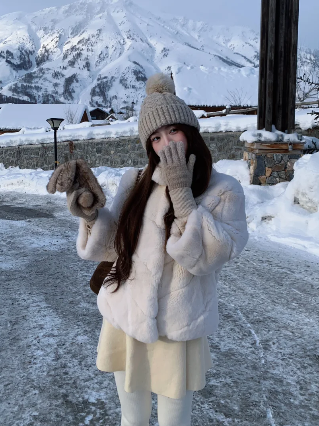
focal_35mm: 35
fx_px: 430
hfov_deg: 40.5
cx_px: 128
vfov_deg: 51.8
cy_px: 147
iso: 25
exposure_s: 1/2309
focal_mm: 4.25
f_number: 1.8
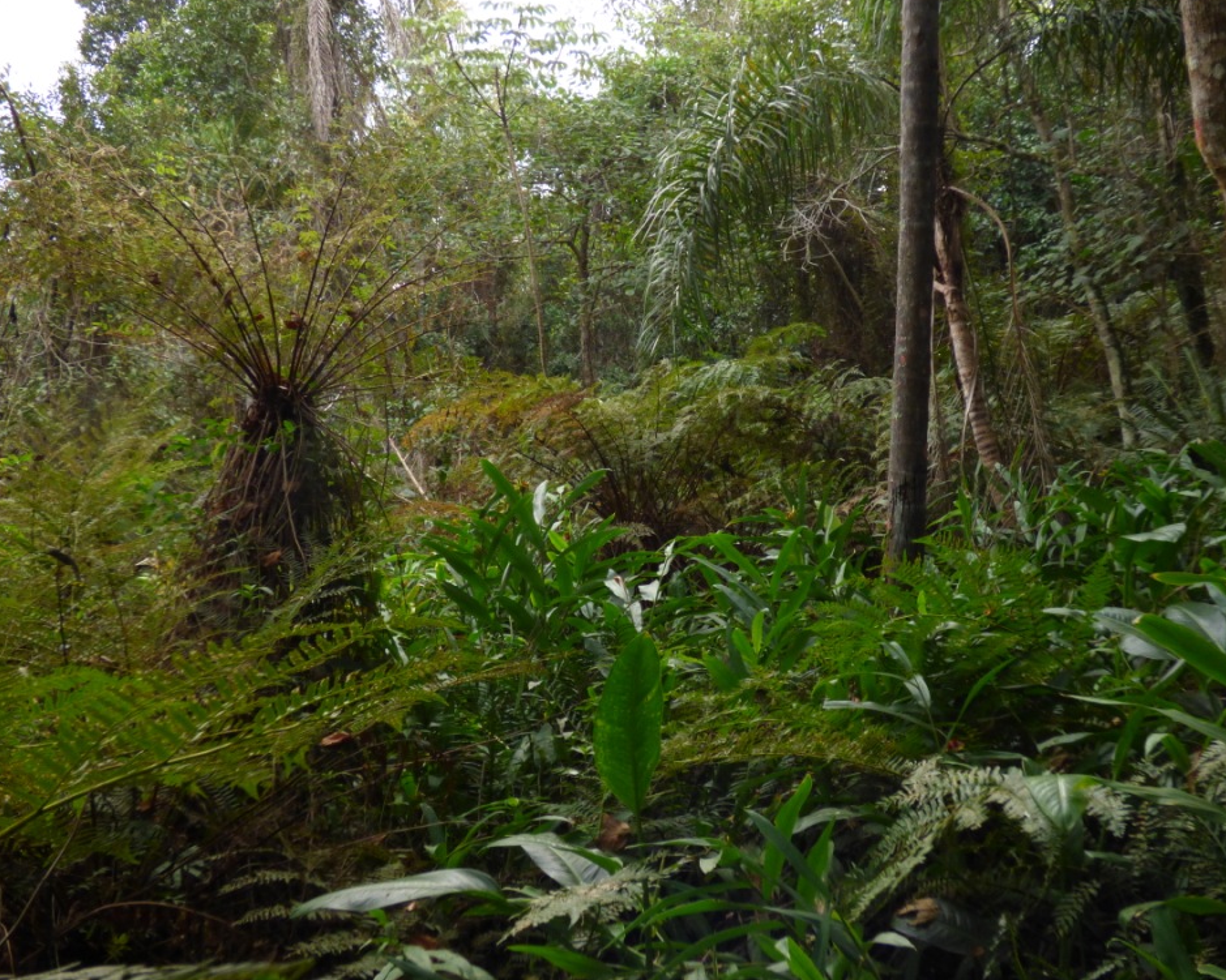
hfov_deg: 54.2
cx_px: 655
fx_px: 1197
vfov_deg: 44.5
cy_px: 482
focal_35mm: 33
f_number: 3.3
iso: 400
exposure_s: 1/60
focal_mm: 5.53
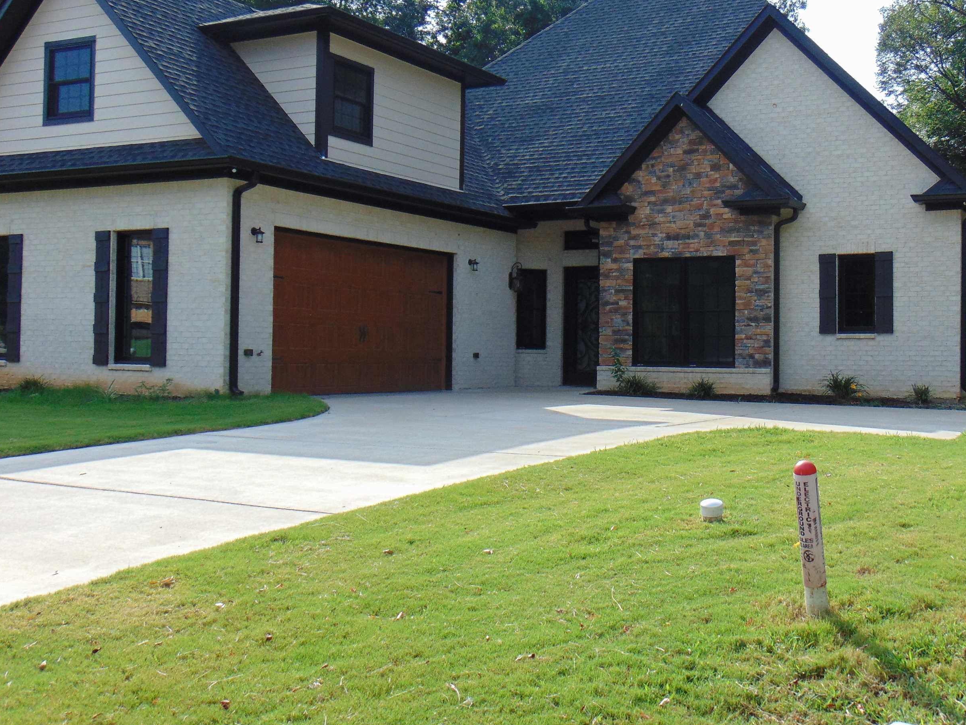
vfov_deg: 34.3
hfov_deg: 44.6
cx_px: 572
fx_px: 1172
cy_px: 320
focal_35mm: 42
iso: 80
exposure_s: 1/500
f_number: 3.2
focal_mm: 5.8
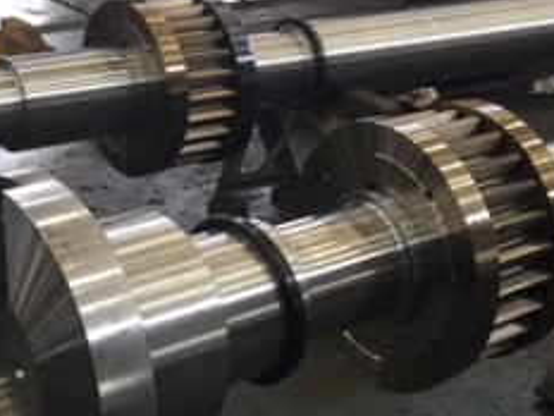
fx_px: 1280
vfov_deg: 18.1
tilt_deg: -11.7
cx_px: 470
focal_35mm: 80
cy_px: 33
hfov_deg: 23.9
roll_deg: -3.3
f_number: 2.2
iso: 50
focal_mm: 4.15
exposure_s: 1/15
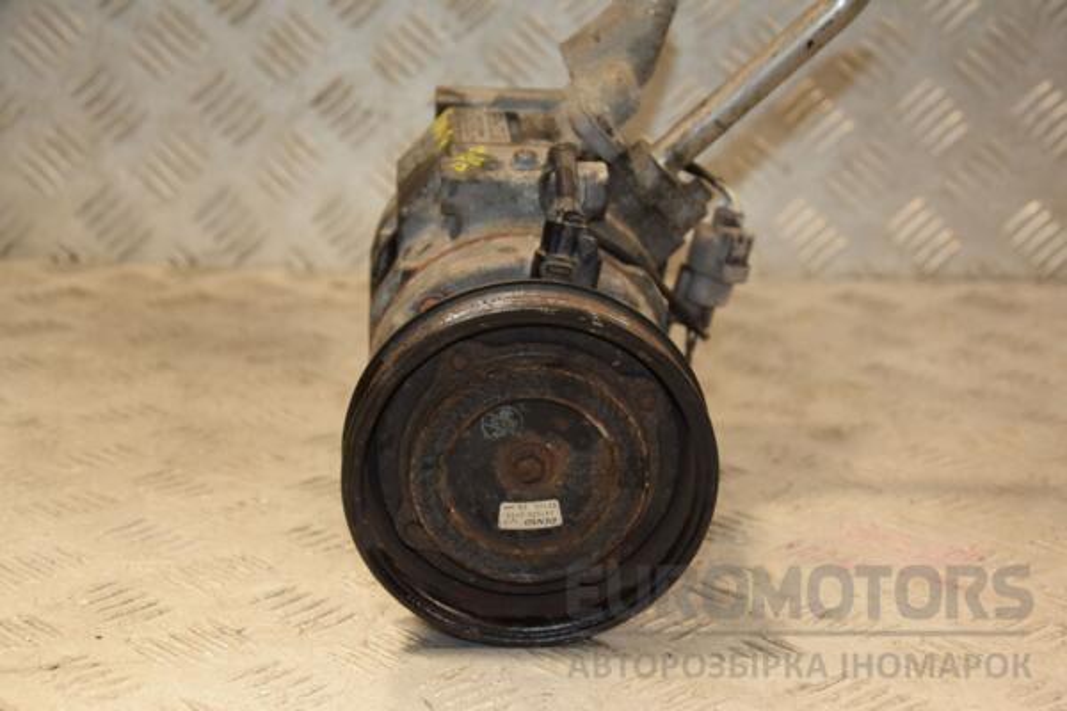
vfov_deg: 15.7
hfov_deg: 23.4
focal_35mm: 87
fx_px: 2578
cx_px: 534
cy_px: 356
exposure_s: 1/200
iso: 800
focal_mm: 58
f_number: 5
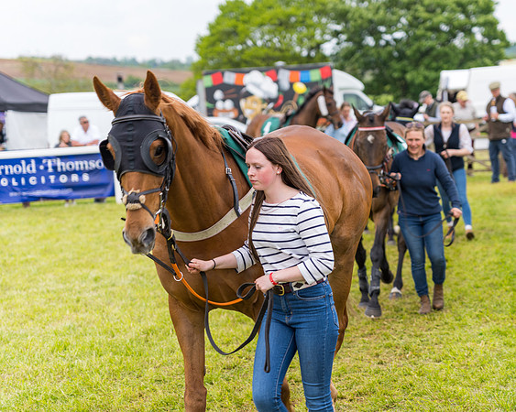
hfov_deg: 17.8
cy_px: 208
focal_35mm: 108
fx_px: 1644
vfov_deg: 14.3
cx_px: 297
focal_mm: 94
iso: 50
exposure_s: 1/125
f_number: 4
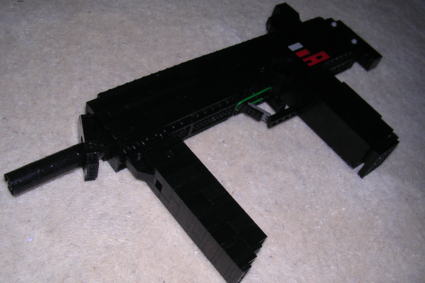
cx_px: 212
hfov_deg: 48.5
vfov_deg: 33.4
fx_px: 472
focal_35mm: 40
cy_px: 144
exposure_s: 1/60.1
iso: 100
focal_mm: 5.8
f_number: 2.8
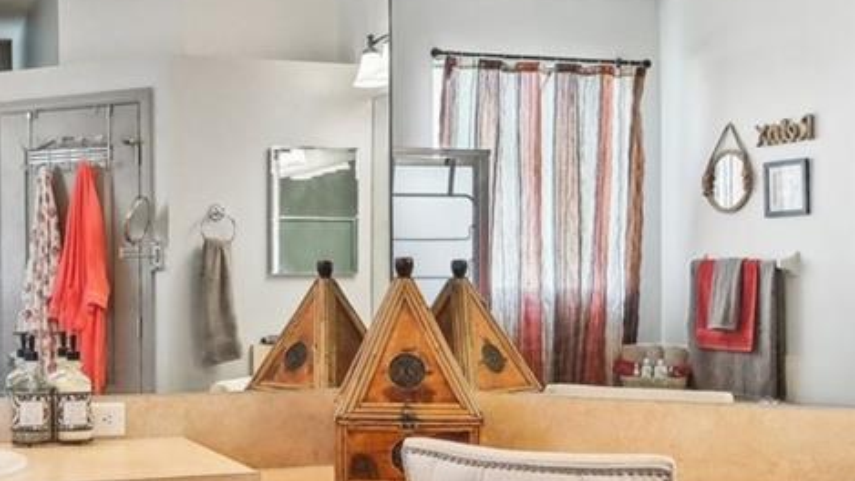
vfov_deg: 23.9
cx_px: 188
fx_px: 1134
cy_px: 300
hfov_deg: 39.9
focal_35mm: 50
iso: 400
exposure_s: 1/20
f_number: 8
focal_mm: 14
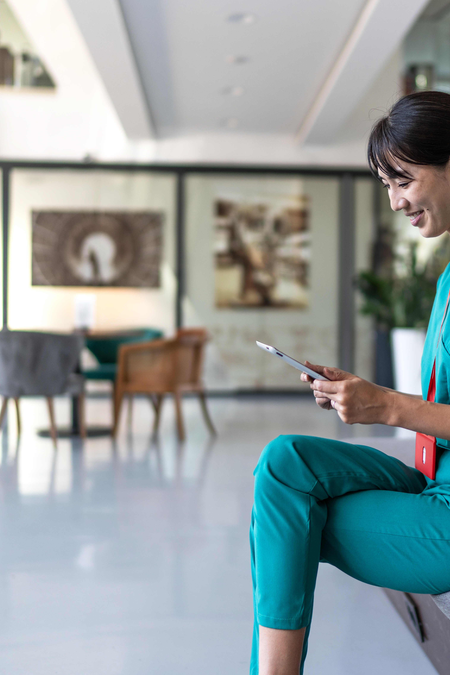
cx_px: 318
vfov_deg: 37.5
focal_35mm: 53
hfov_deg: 25.3
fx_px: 994
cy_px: 339
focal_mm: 35
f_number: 1.4
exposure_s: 1/320
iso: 160
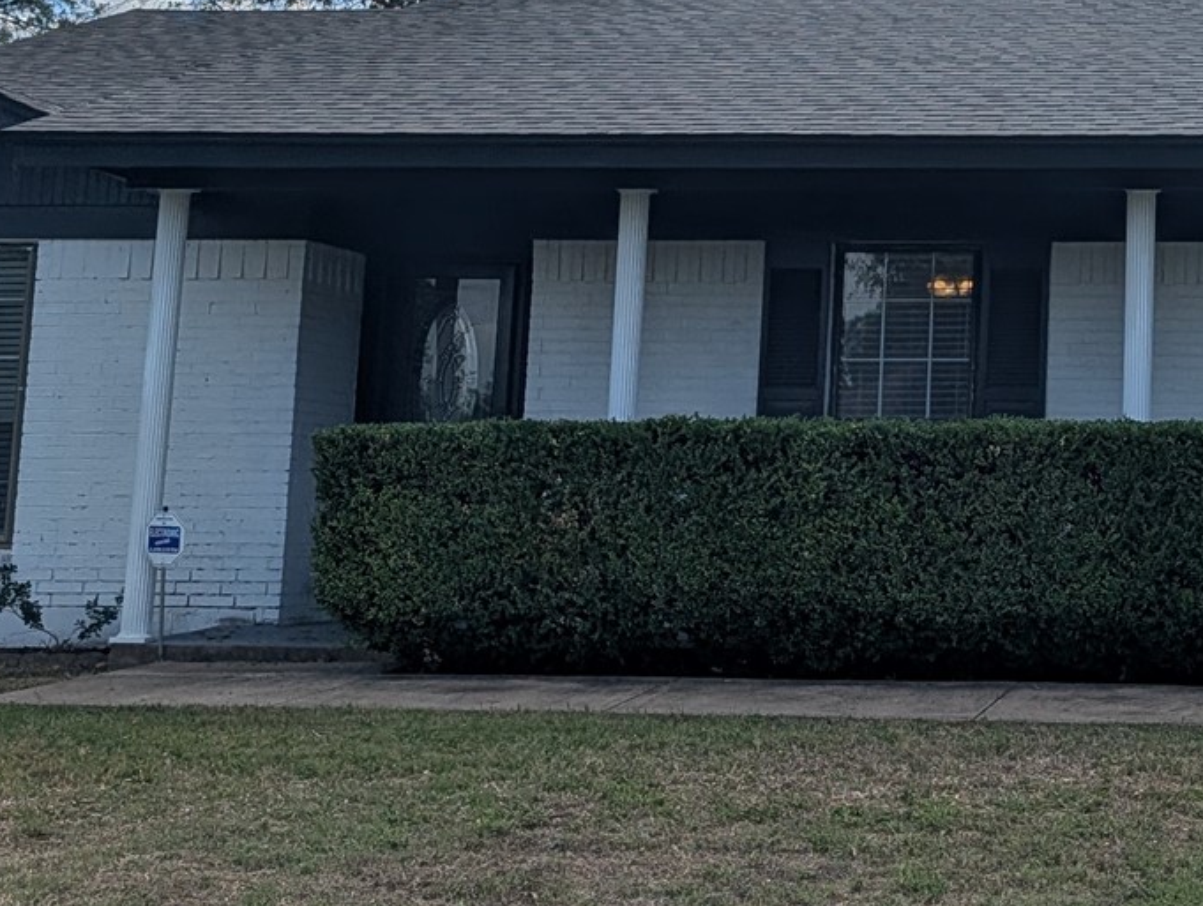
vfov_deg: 20.0
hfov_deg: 25.2
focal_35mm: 72
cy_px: 48
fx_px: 2506
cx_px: 1301
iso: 20
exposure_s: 1/4149
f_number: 1.68
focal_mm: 6.9
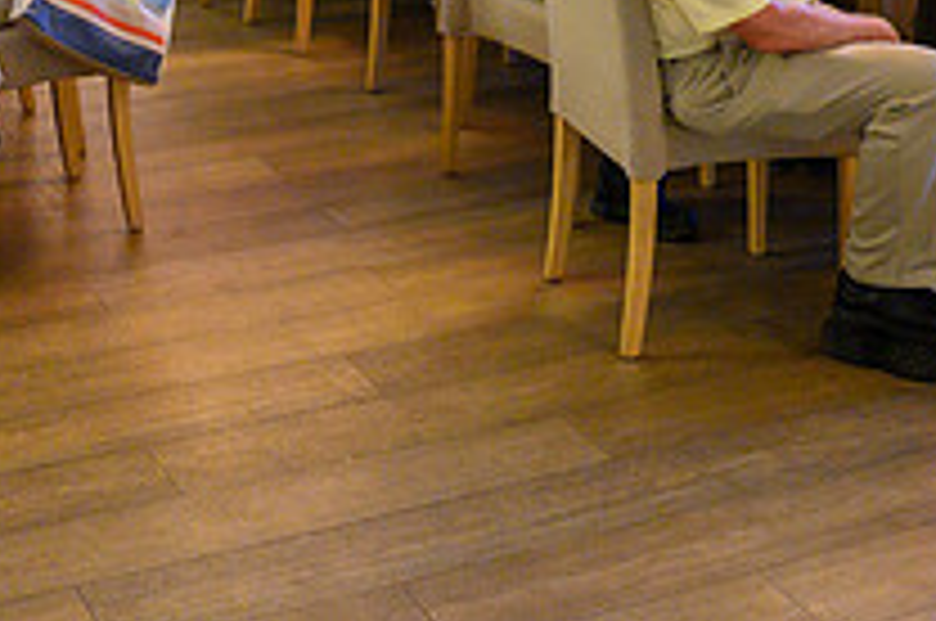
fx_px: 2103
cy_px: -194
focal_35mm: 81
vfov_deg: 15.9
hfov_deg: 25.1
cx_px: 468
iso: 2500
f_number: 5.6
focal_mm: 29
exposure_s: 1/50
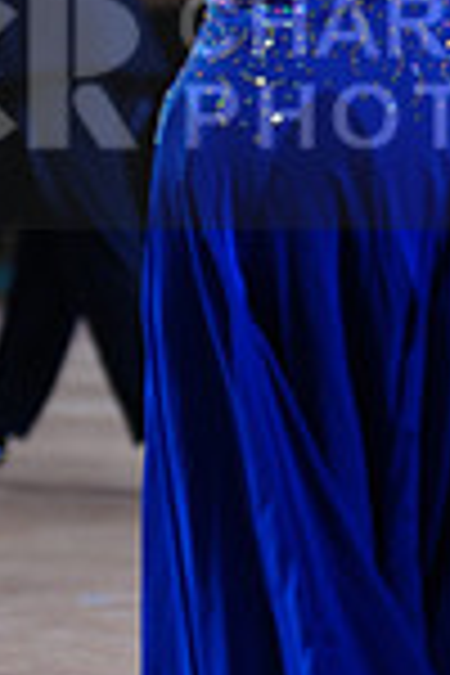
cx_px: 457
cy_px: 81
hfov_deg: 4.5
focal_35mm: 305
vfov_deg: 6.7
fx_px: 5718
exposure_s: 1/500
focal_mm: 79
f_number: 2.8
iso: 400
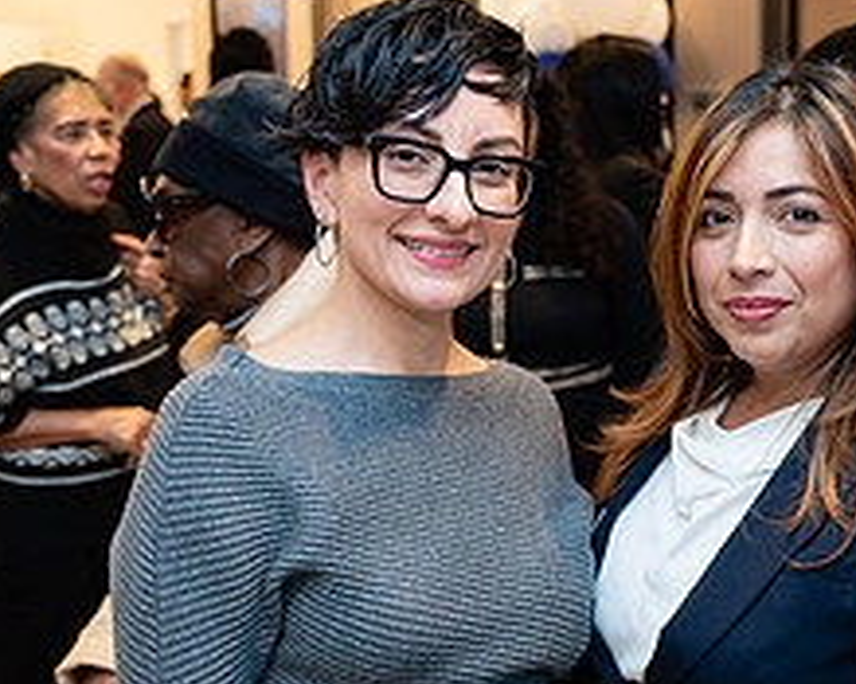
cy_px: 420
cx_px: 547
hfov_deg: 29.0
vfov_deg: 23.4
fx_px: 1646
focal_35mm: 65
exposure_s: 1/160
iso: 320
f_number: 2.8
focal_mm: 26
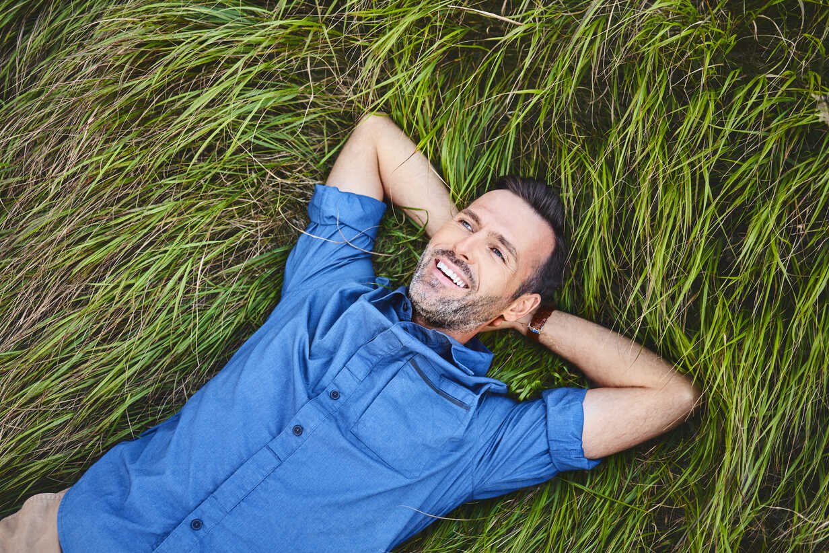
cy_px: 276
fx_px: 806
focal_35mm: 35
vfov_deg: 37.9
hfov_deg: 54.4
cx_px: 414
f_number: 2.8
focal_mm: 35
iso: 640
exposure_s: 1/200
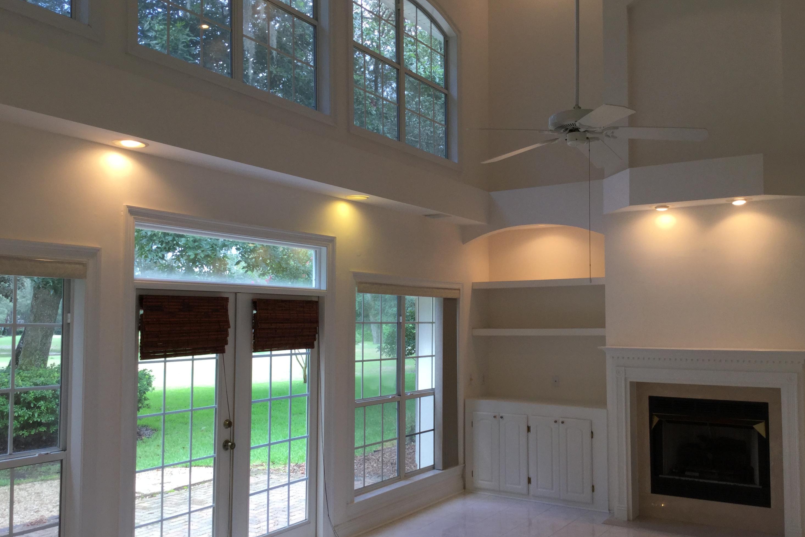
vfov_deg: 39.9
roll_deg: -0.4
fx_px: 738
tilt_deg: +2.1
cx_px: 408
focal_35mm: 33
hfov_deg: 57.2
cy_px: 291
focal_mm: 3.3
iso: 32
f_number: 2.4
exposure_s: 1/60
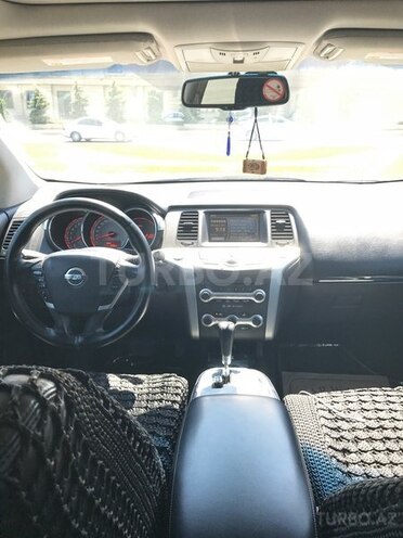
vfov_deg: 63.4
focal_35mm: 28
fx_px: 435
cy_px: 269
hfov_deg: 49.7
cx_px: 202
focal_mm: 3.99
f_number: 1.8
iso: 20
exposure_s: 1/219
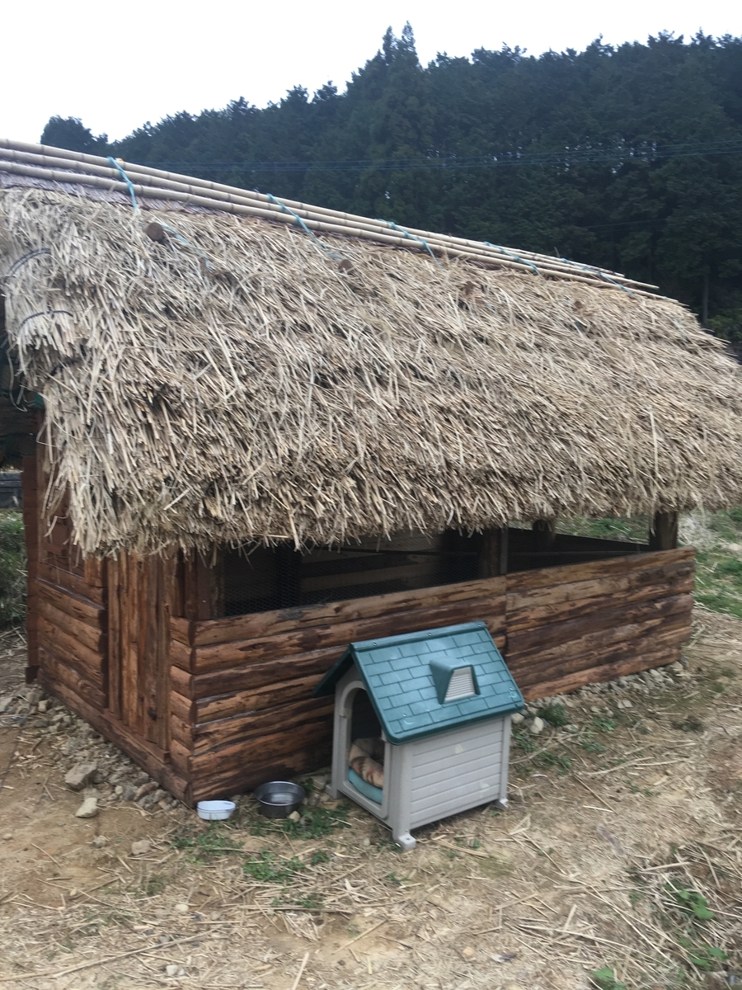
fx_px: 829
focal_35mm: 29
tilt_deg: -4.7
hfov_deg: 48.2
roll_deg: +1.3
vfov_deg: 61.7
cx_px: 371
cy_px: 495
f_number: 2.2
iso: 32
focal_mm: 4.15
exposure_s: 1/120
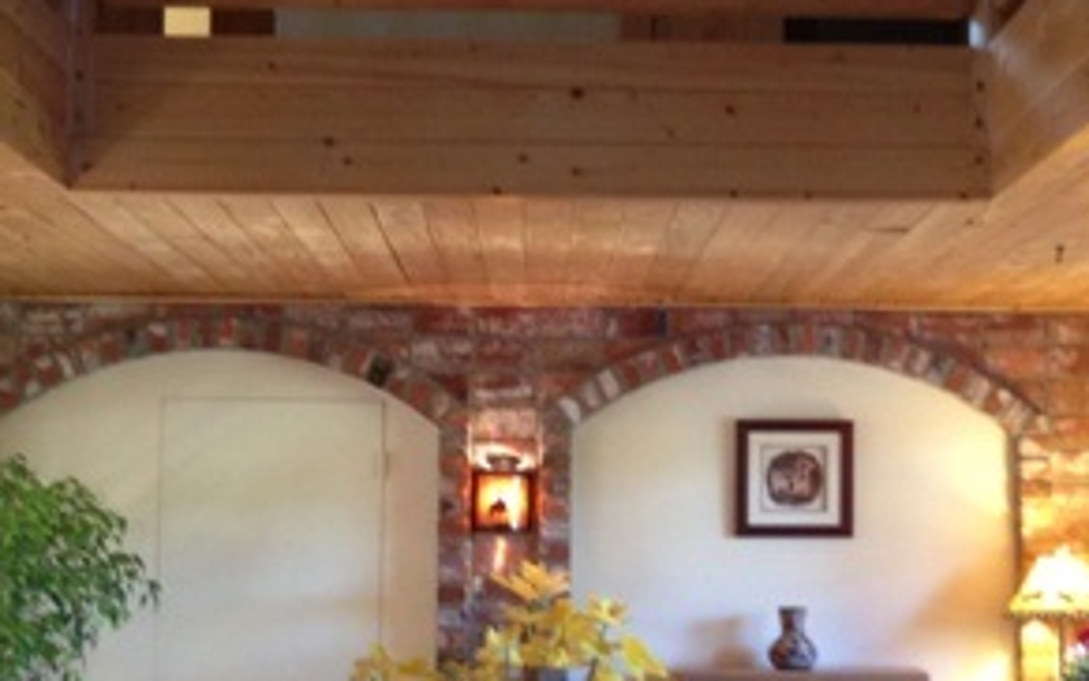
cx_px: 573
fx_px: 2286
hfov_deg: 26.8
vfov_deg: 16.9
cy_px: 352
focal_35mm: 77
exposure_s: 1/20
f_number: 2.4
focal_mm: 4.13
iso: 160
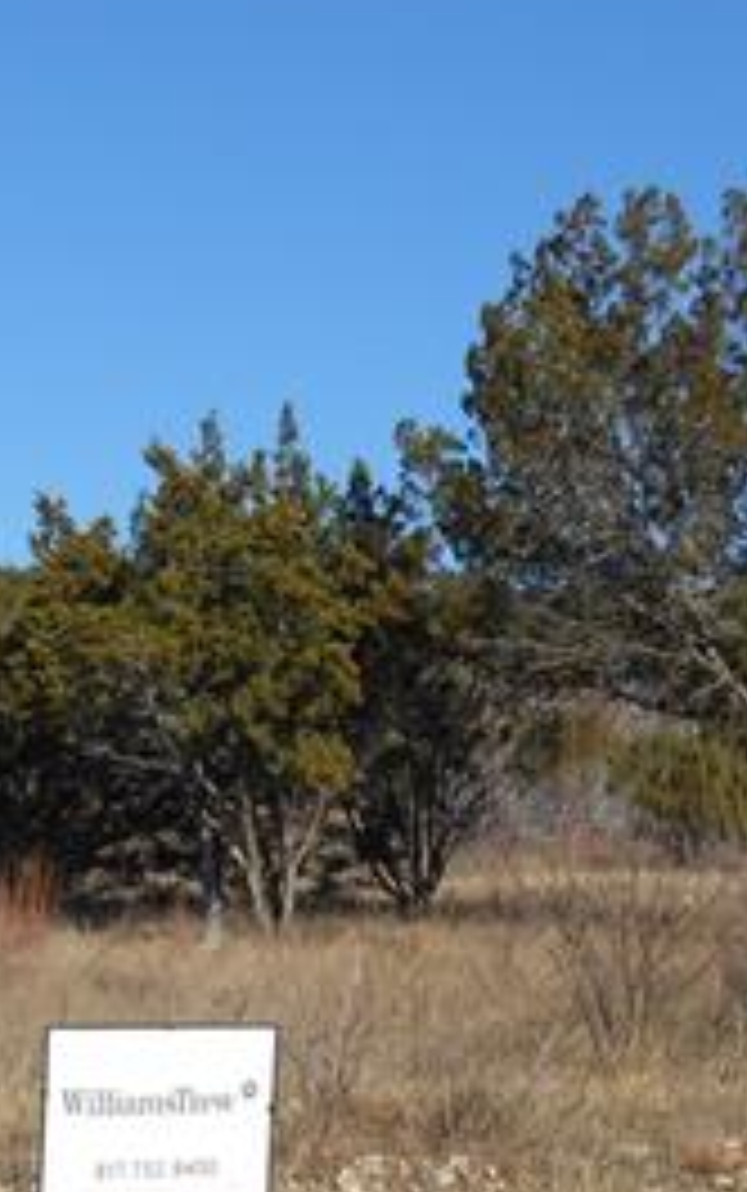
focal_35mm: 87
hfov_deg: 15.0
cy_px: 1021
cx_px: 248
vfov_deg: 23.3
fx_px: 2829
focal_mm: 6
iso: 80
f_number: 3.9
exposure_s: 1/1000
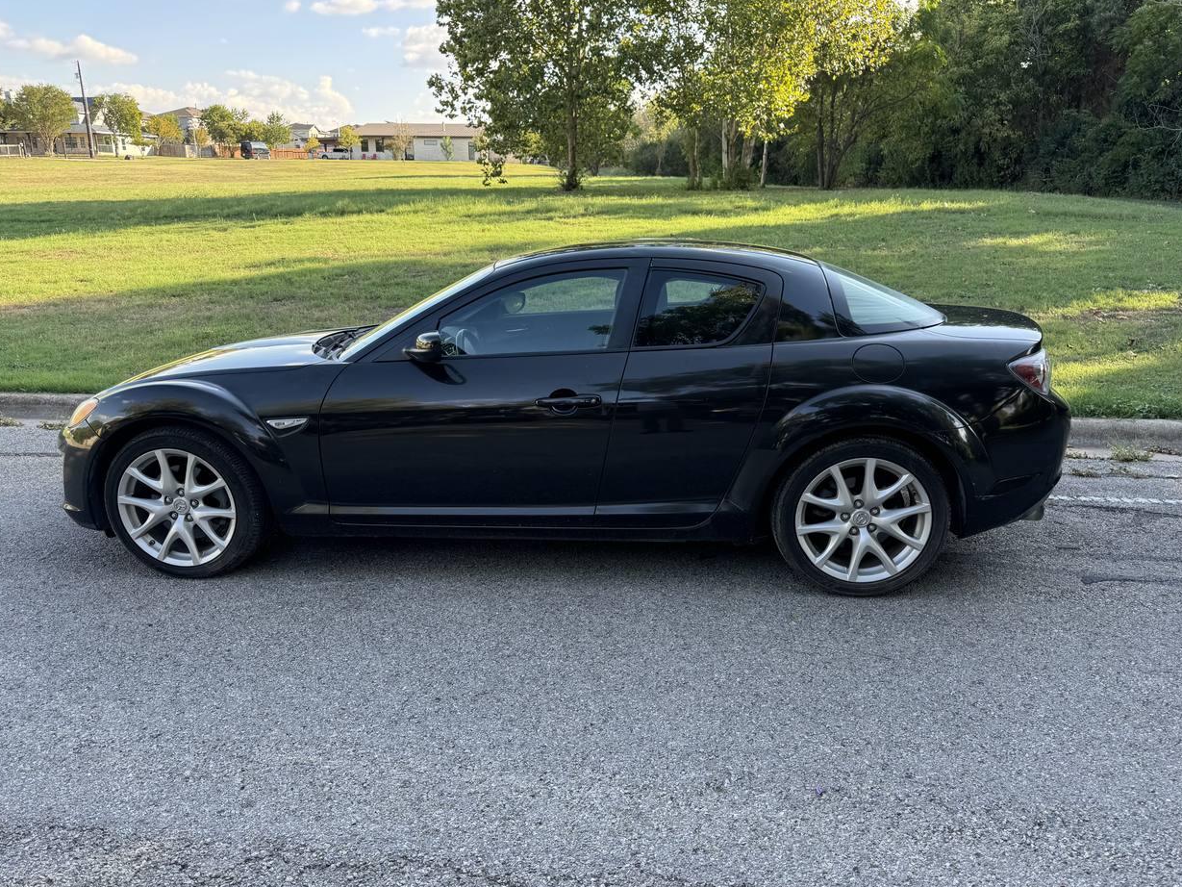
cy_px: 444
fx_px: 854
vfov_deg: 54.9
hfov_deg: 69.4
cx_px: 593
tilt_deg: -16.6
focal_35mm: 25
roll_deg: -0.3
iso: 80
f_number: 1.78
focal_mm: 6.76
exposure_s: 1/381
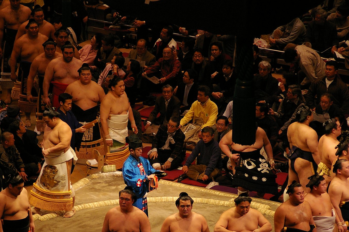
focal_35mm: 302
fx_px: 2922
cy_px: 166
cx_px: 153
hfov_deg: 6.8
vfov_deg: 4.5
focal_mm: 133
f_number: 4.5
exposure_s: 1/180
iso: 800
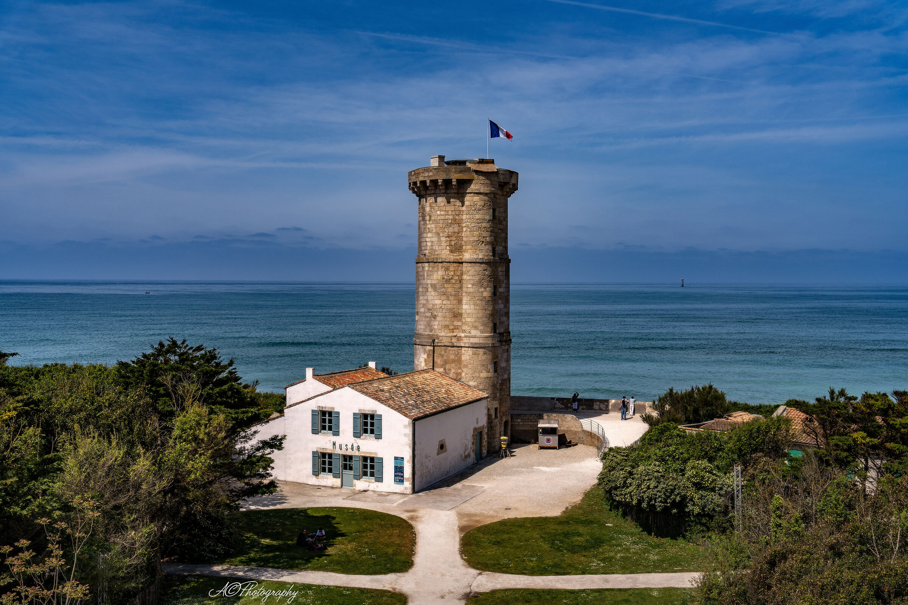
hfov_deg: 51.9
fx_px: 933
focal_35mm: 37
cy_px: 302
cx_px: 454
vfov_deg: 35.9
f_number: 4.5
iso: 200
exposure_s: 1/4000
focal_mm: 37
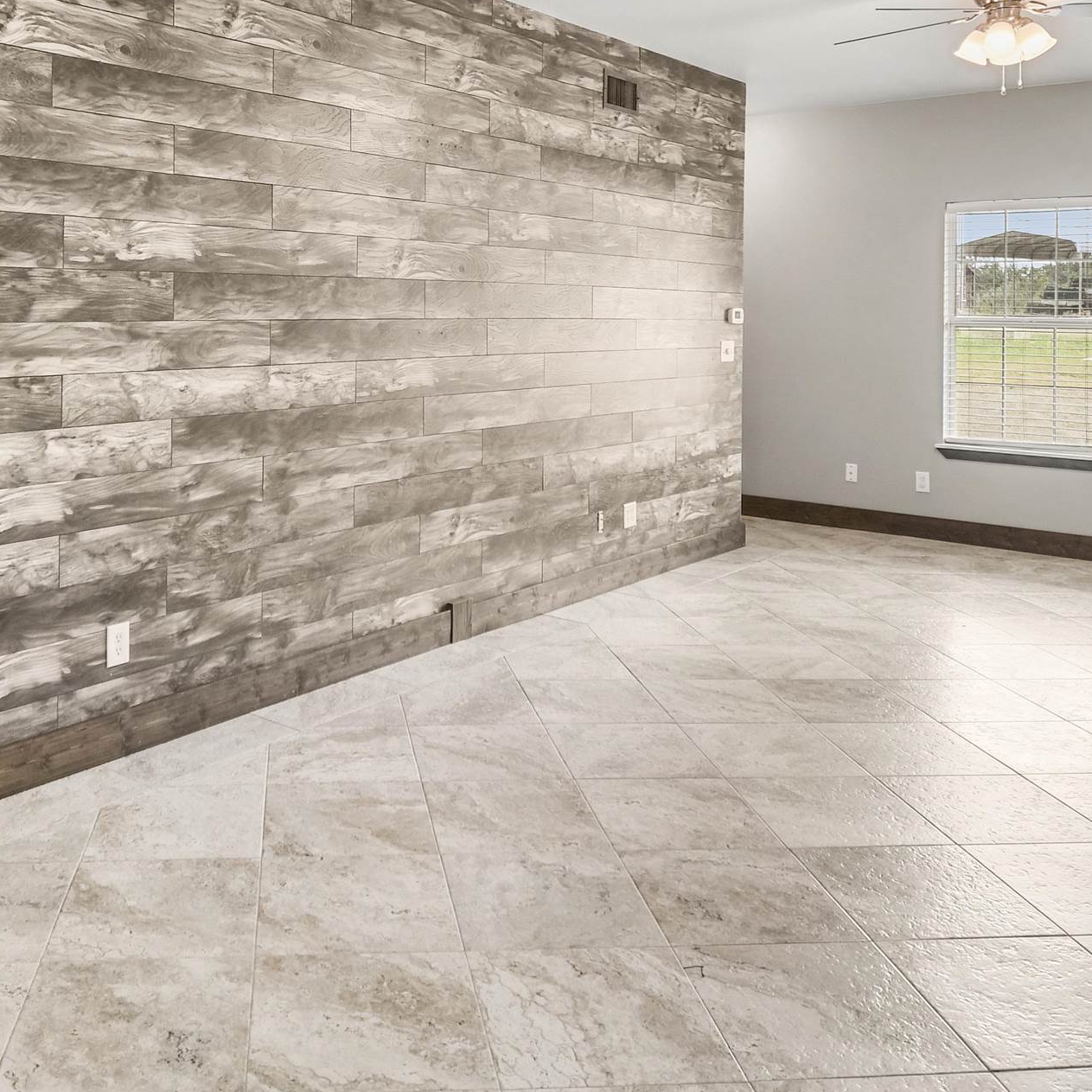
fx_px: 1106
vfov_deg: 50.9
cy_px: 307
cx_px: 370
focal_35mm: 31
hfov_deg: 51.6
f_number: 4.5
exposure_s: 1/15
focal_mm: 10
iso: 250
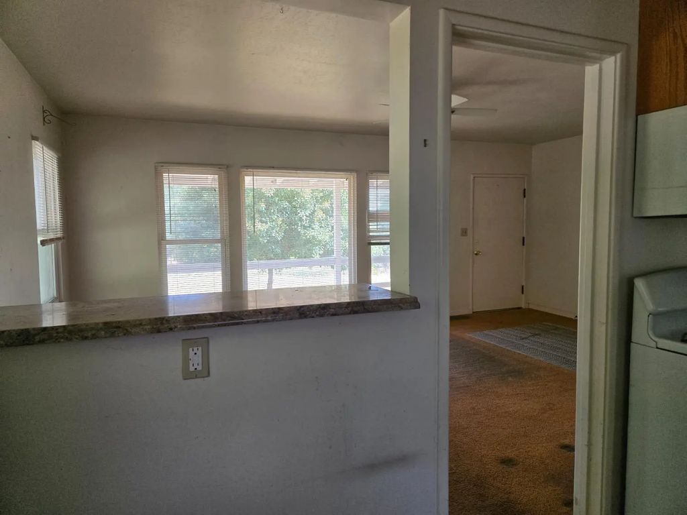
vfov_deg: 58.9
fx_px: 456
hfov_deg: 73.9
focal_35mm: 23
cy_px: 258
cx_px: 344
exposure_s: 1/180
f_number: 1.8
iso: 125
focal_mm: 5.4
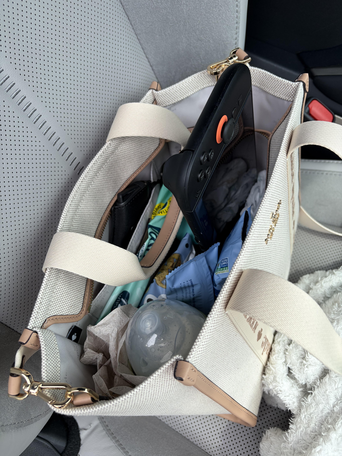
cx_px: 171
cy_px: 228
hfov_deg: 53.1
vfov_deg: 67.3
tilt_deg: -65.2
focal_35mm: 26
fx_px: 343
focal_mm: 5.96
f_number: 1.6
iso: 50
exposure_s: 1/773
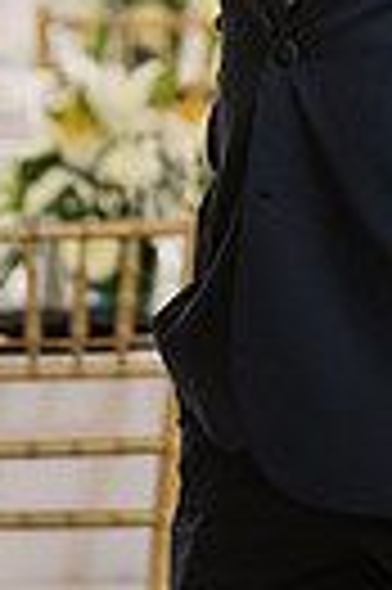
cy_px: -162
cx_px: 426
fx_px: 9858
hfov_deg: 2.3
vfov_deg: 3.4
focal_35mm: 602
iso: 400
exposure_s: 1/250
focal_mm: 175
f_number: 4
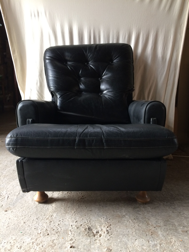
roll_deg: -1.4
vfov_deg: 61.7
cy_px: 126
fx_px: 211
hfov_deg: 48.2
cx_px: 94
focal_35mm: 29
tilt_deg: -11.6
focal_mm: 4.15
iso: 80
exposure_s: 1/33
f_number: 2.2
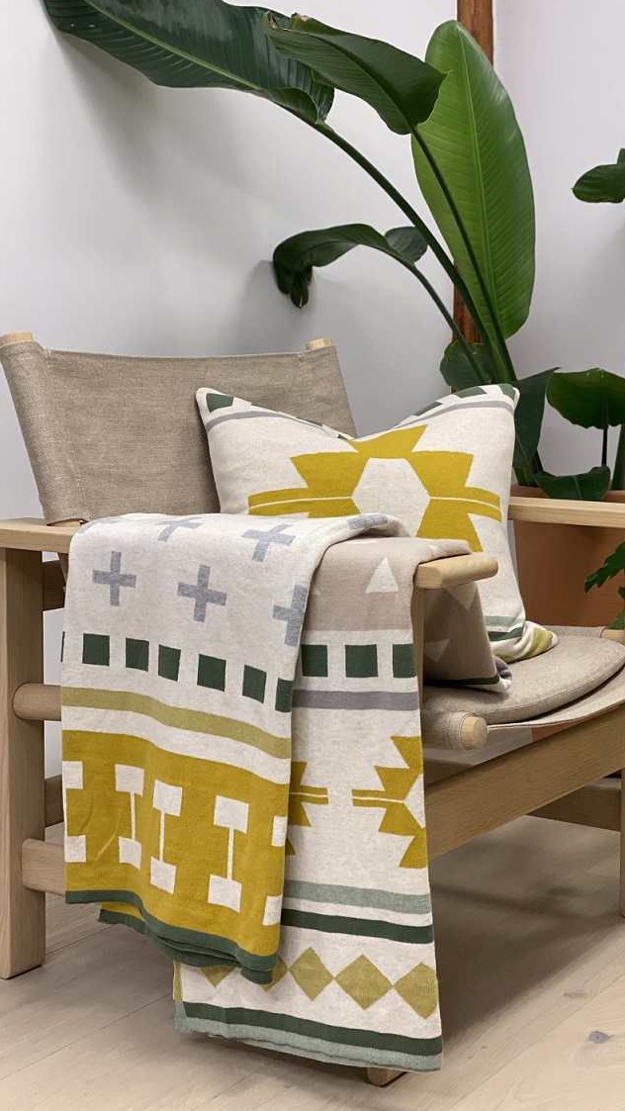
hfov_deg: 21.0
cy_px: 557
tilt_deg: -5.2
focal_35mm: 57
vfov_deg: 36.6
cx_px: 402
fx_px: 1679
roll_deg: -1.0
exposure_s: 1/100
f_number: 2
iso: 160
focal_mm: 6
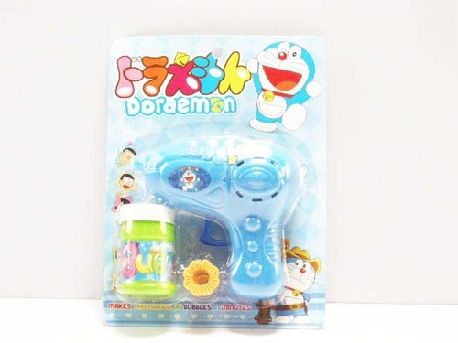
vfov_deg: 17.0
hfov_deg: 22.5
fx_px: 1151
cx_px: 229
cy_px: 172
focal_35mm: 87
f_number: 4.3
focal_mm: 18.6
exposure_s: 1/34.6
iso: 400
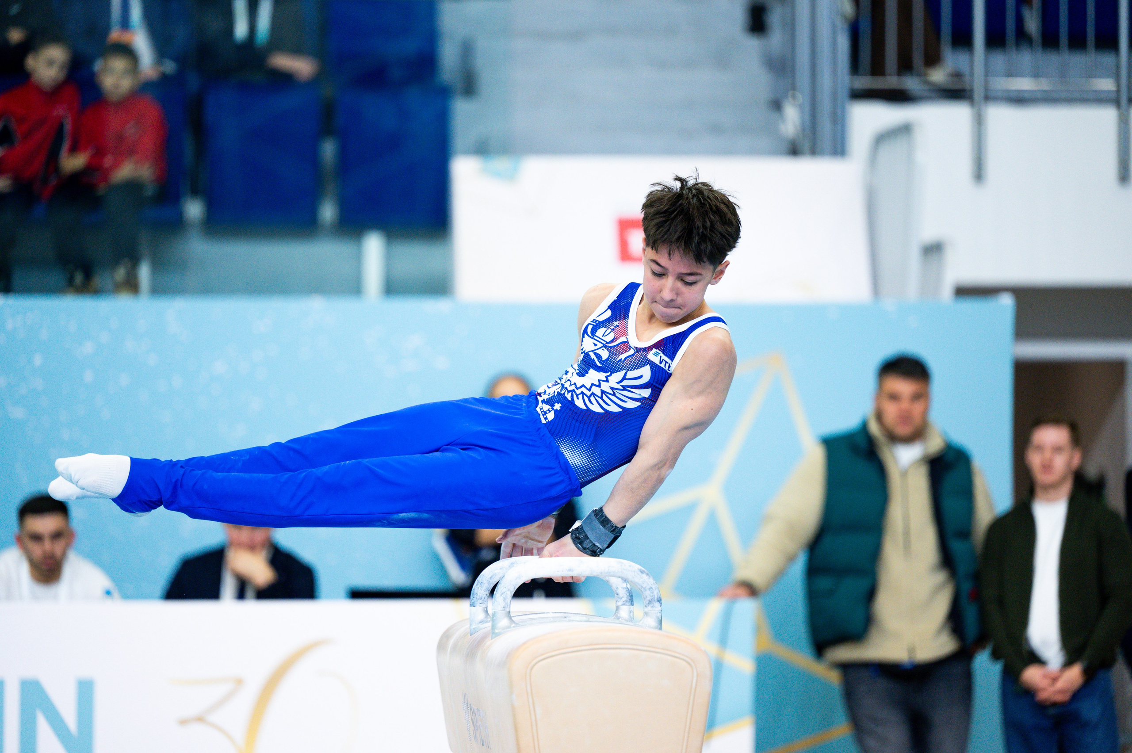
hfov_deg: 11.8
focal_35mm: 174
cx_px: 566
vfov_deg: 7.9
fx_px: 5479
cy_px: 376
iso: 2500
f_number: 2.8
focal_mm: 170
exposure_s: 1/1600
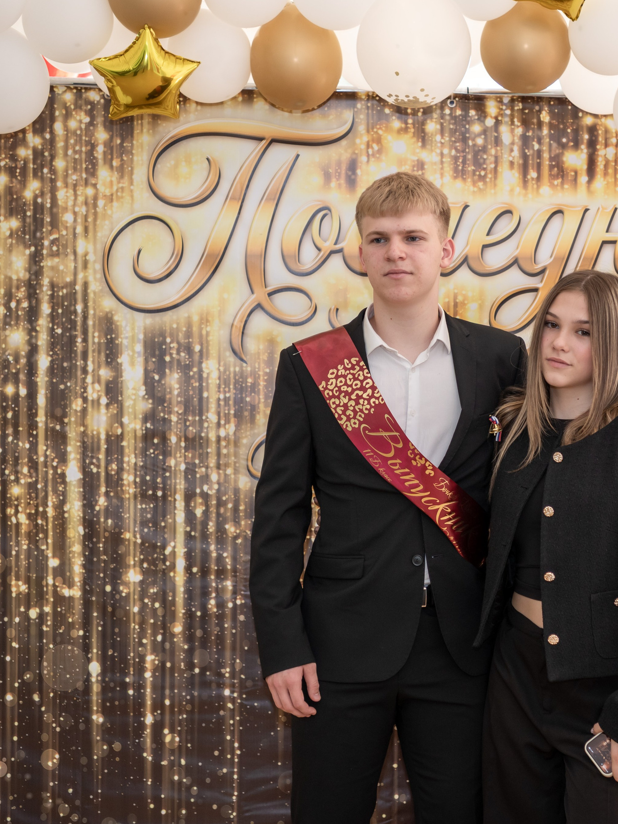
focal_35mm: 73
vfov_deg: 26.7
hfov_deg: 20.0
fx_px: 1737
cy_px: 415
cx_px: 476
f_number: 2.8
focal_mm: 50
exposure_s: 1/200
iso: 400
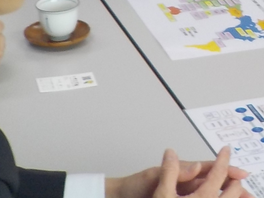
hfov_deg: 12.9
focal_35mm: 151
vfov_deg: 9.6
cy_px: -87
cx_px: 280
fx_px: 1152
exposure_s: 1/40
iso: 125
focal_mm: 4.1
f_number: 3.3
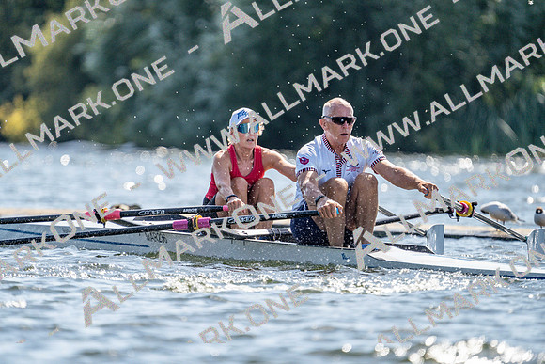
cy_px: 182
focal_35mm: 600
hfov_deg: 3.4
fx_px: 9085
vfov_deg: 2.3
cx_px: 272
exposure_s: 1/2000
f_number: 6.3
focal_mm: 600
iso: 500
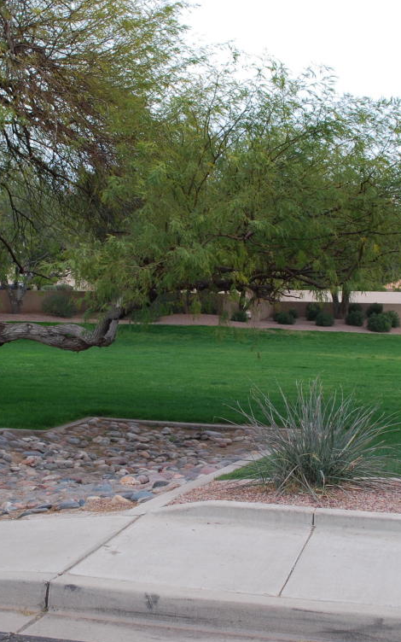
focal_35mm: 56
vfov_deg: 36.3
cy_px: 318
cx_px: 178
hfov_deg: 23.1
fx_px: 979
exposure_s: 1/125
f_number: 5.6
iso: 140
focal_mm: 24
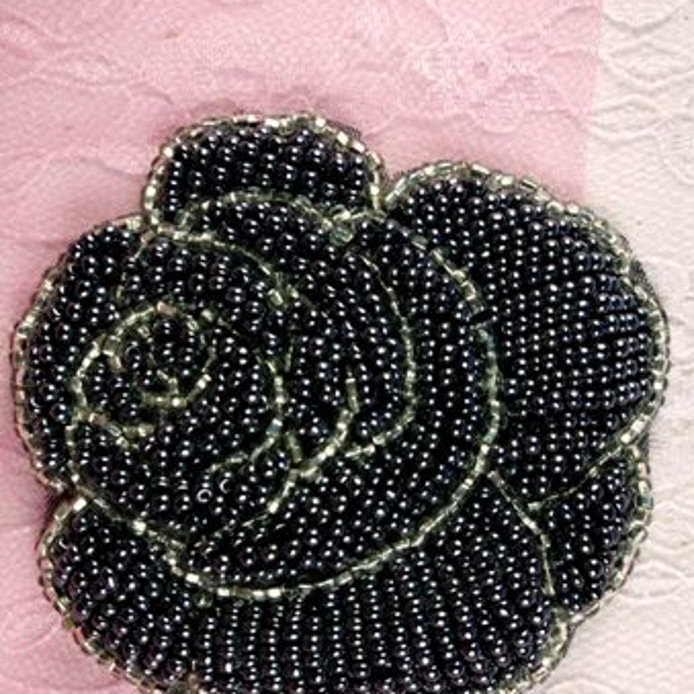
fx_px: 1066
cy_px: 420
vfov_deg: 35.9
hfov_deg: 36.1
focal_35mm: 47
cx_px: 335
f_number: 4.1
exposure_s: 1/250
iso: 80
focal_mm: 6.5
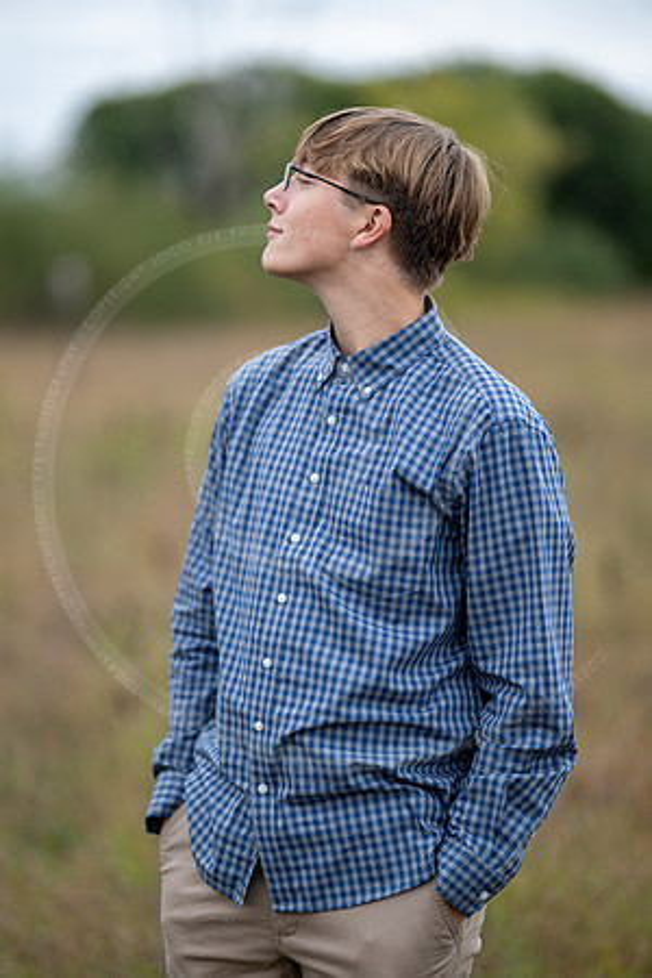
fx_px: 2309
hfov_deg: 16.1
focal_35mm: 85
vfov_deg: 23.9
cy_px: 489
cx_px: 326
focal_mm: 85
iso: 500
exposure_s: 1/400
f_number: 1.2
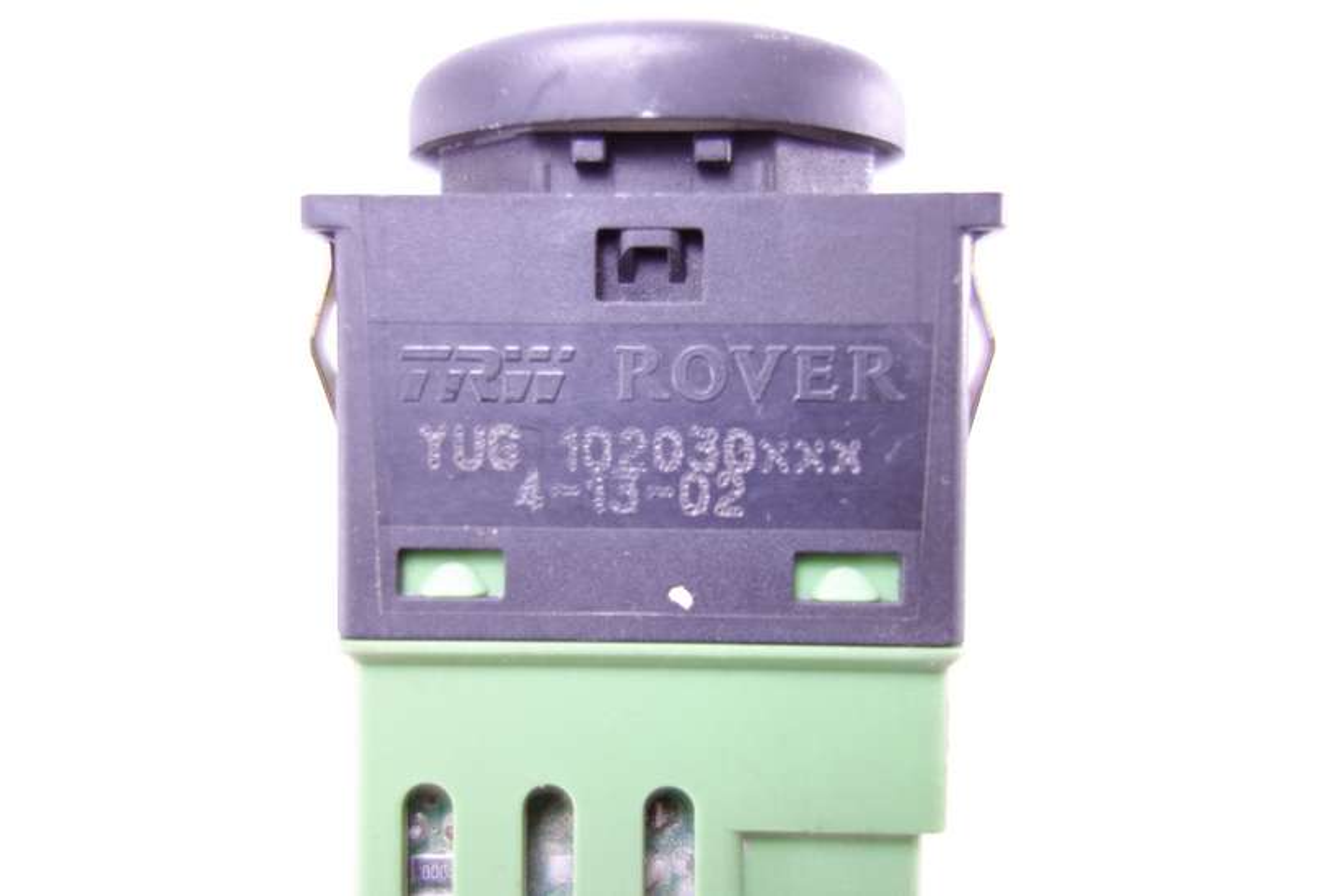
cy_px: 448
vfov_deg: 46.4
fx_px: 1045
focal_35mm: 28
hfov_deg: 65.5
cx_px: 672
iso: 125
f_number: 1.8
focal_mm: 10.4
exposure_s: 1/30
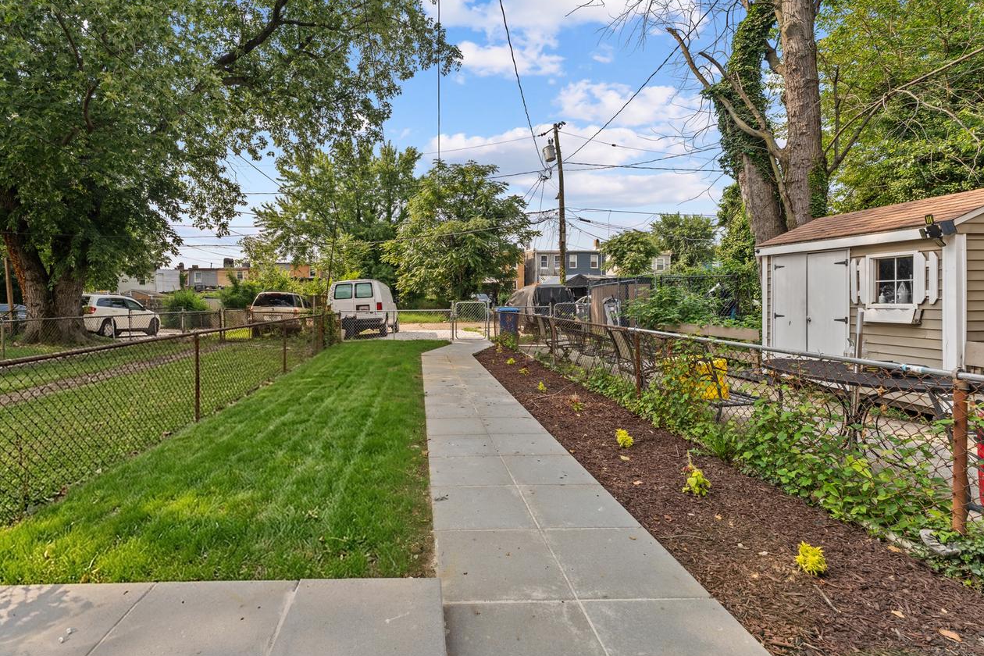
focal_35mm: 16
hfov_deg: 96.1
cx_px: 425
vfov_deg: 73.6
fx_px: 437
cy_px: 302
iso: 100
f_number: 8
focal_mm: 14
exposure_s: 1/40
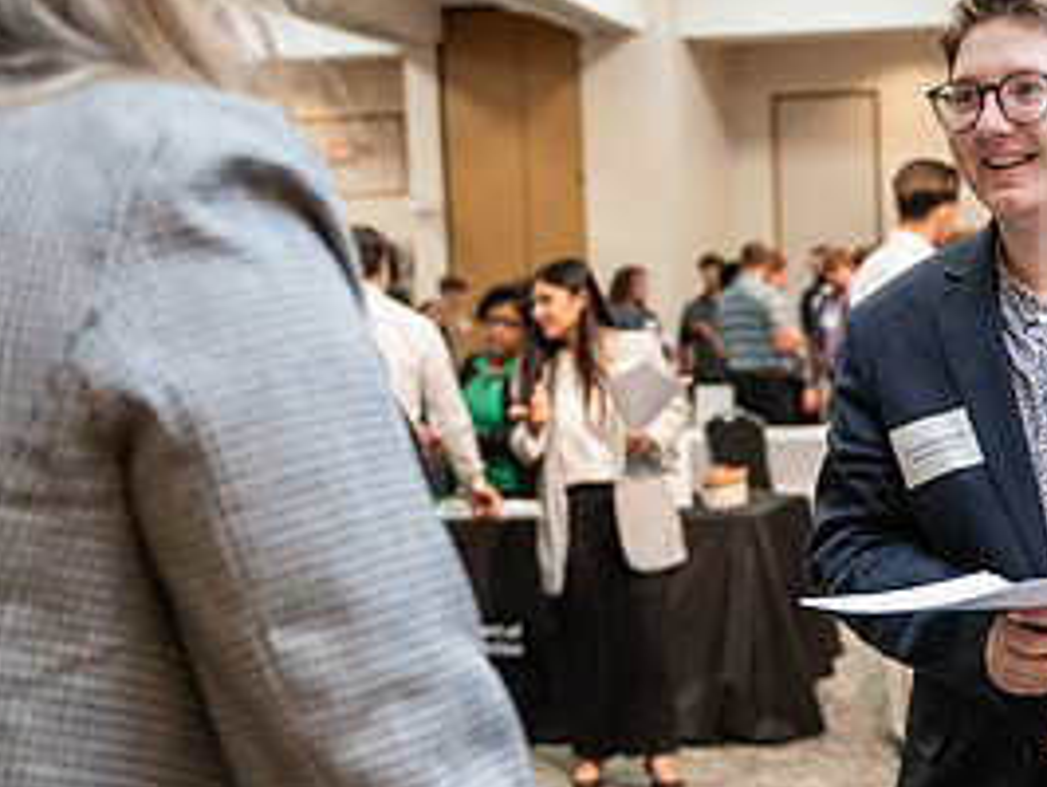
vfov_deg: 21.9
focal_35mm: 67
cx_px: 921
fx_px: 2028
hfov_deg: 28.0
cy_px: 490
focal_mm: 32
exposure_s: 1/200
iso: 2000
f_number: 2.8
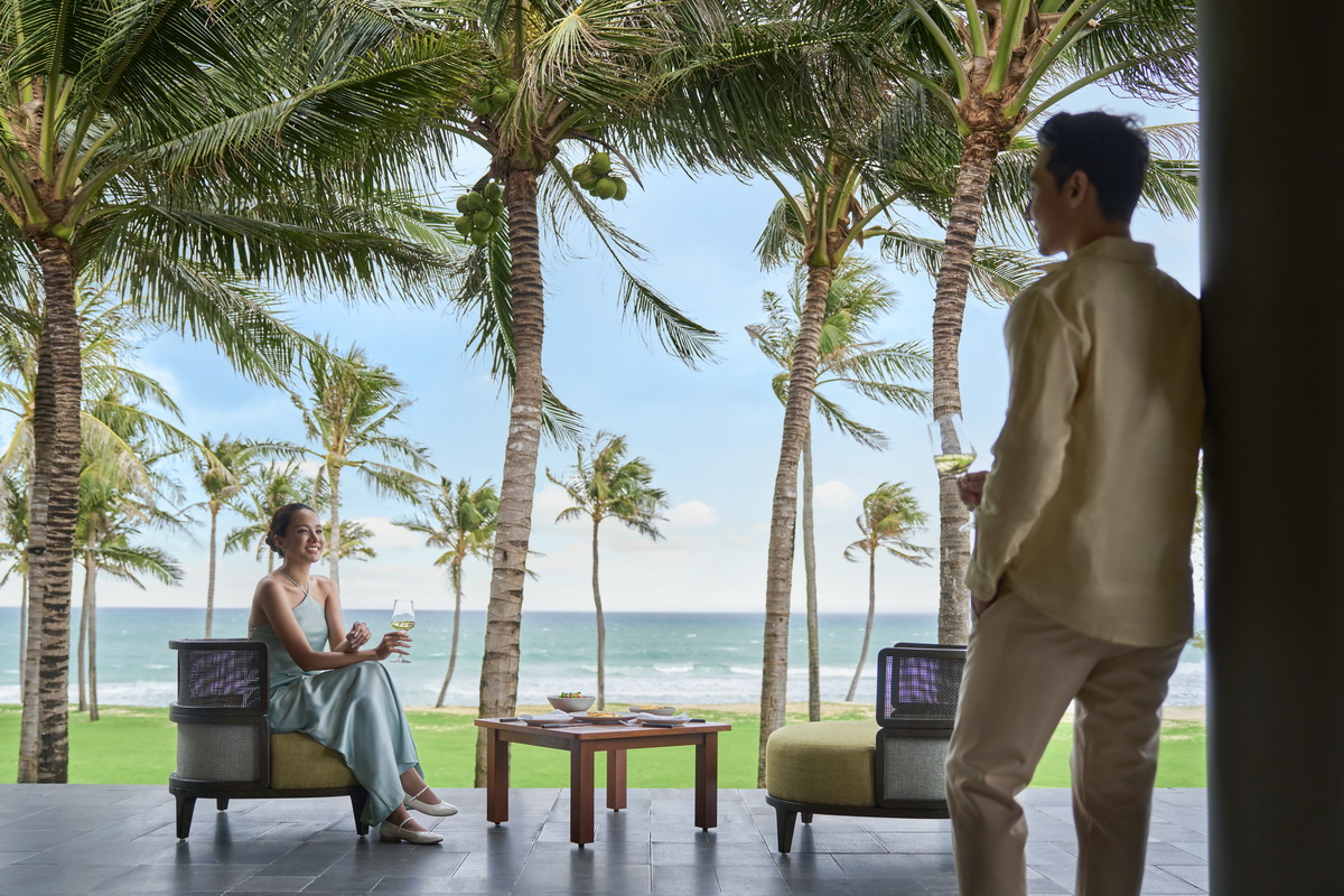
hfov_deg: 58.7
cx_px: 672
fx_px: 1195
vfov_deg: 41.1
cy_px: 448
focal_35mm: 32
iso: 125
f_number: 2.8
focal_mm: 32
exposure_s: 1/500
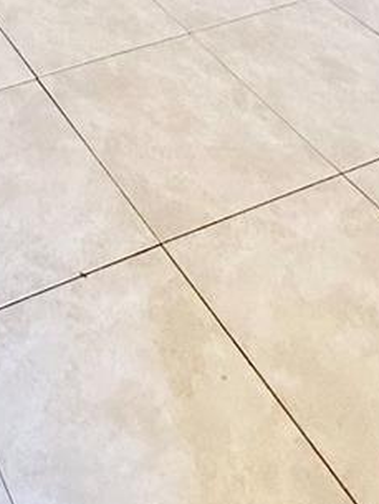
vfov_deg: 22.4
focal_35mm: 55
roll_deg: +0.8
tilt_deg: -7.4
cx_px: -124
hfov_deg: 23.3
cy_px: -383
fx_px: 802
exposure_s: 1/120
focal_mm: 2.22
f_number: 2.2
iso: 125
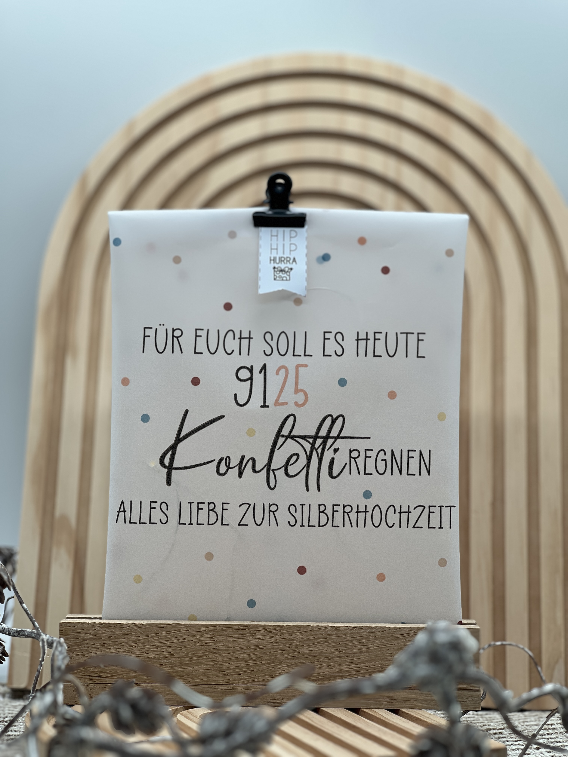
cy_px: 378
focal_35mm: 77
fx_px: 1685
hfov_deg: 19.1
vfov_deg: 25.3
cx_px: 284
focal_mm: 9
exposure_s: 1/121
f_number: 2.8
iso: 25
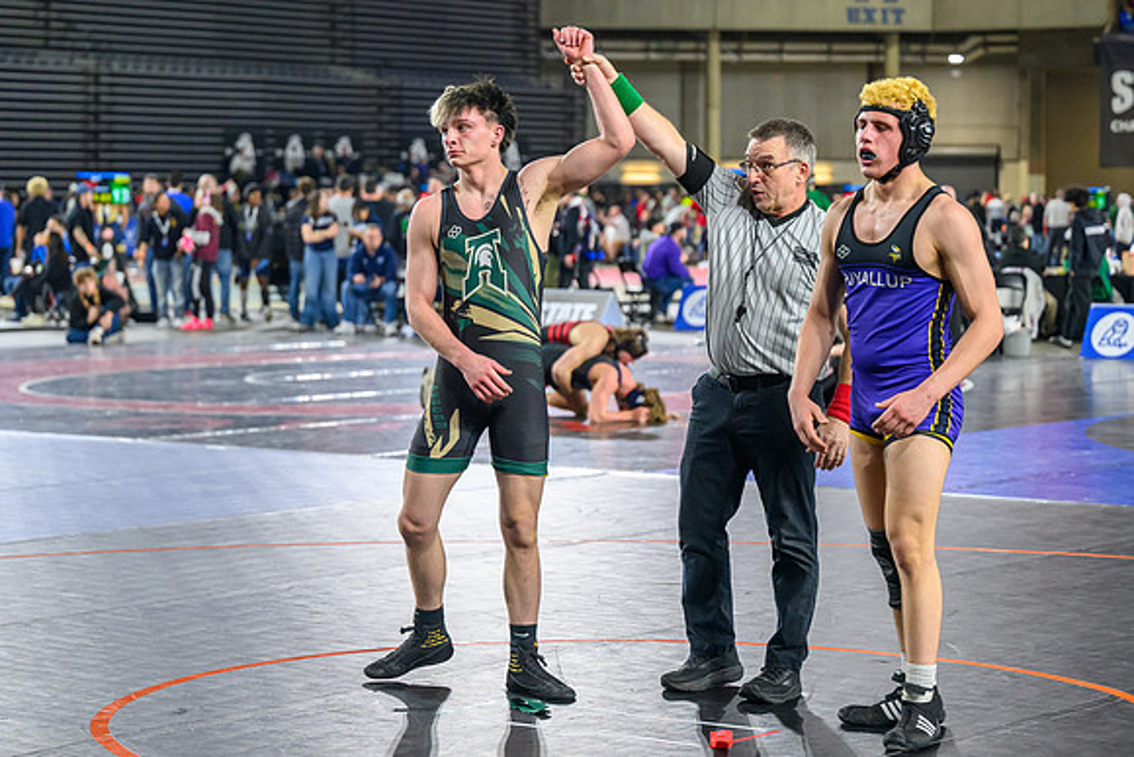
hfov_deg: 20.9
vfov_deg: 14.0
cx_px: 519
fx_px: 3067
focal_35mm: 97
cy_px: 266
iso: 2500
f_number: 2.8
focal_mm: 70
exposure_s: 1/800
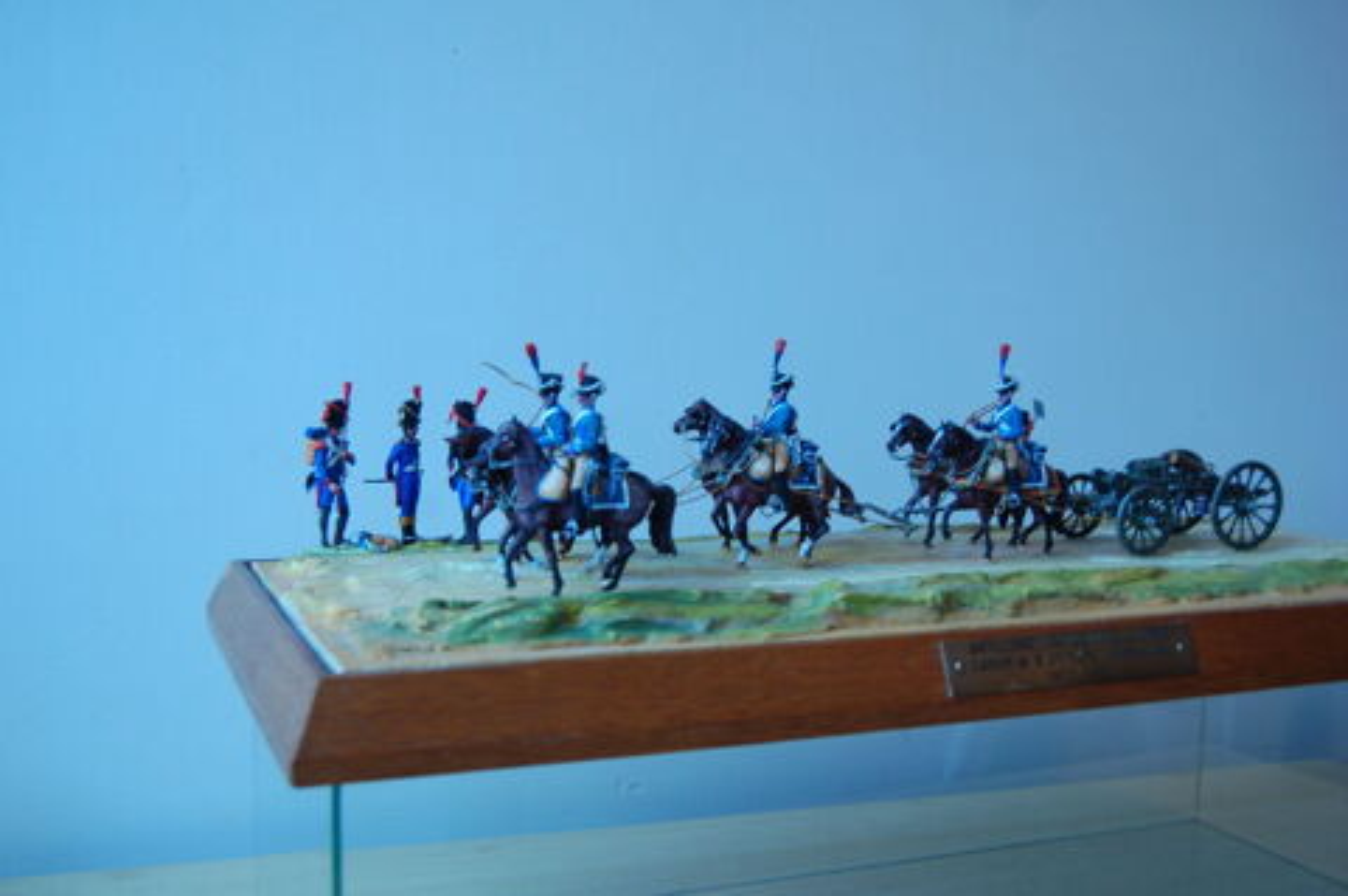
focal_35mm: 39
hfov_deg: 49.6
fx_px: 1459
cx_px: 674
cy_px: 448
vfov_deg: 34.1
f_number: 4
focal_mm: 26
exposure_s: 1/15
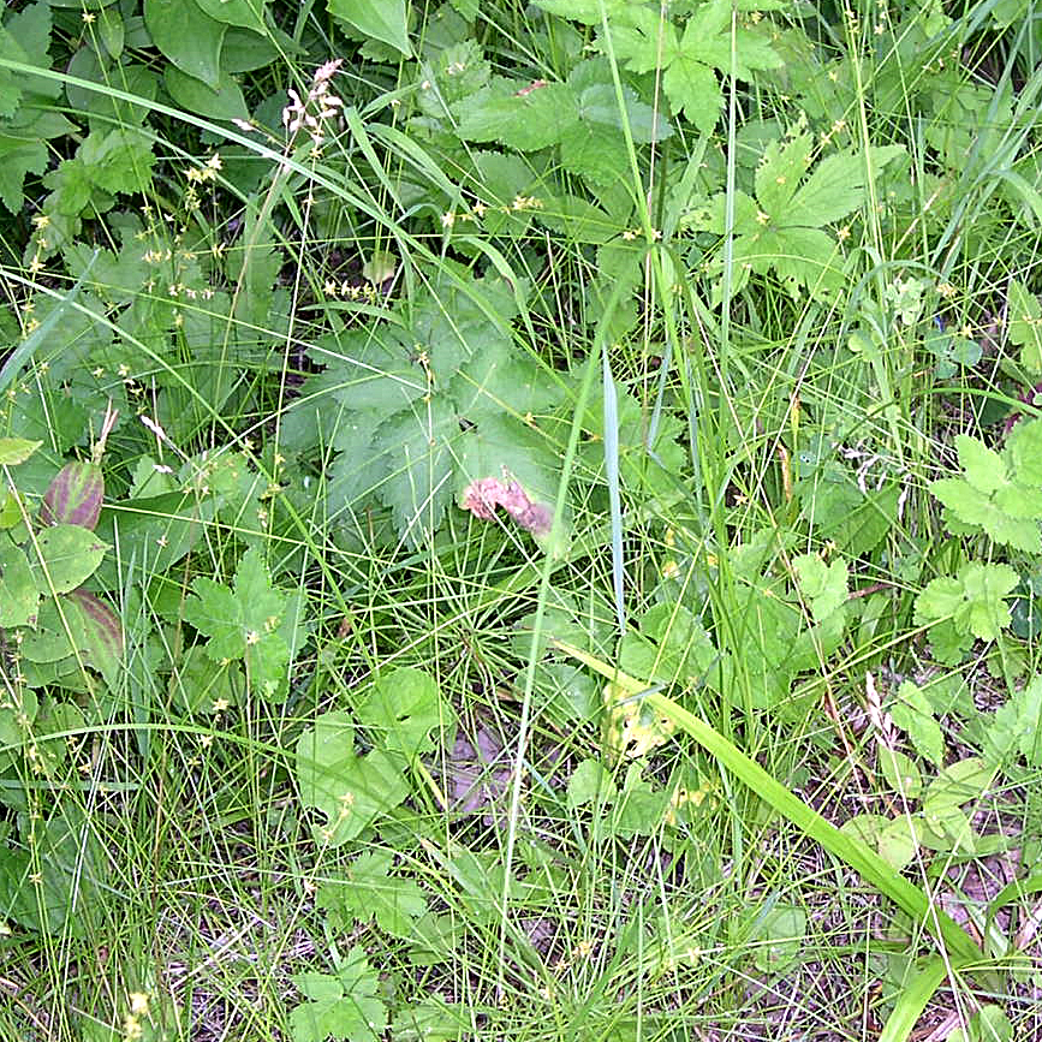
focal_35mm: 93
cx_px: 709
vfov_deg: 18.7
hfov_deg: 18.6
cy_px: 427
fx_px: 3167
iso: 100
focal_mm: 12.2
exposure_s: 1/30
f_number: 3.4
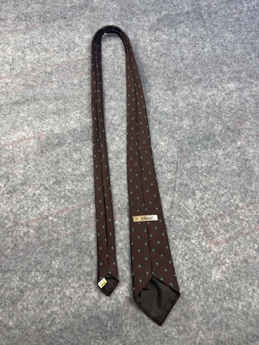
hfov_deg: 56.8
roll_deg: +2.2
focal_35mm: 24
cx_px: 130
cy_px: 172
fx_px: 239
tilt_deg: -43.0
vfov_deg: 71.6
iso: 125
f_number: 1.78
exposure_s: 1/100
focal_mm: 6.76
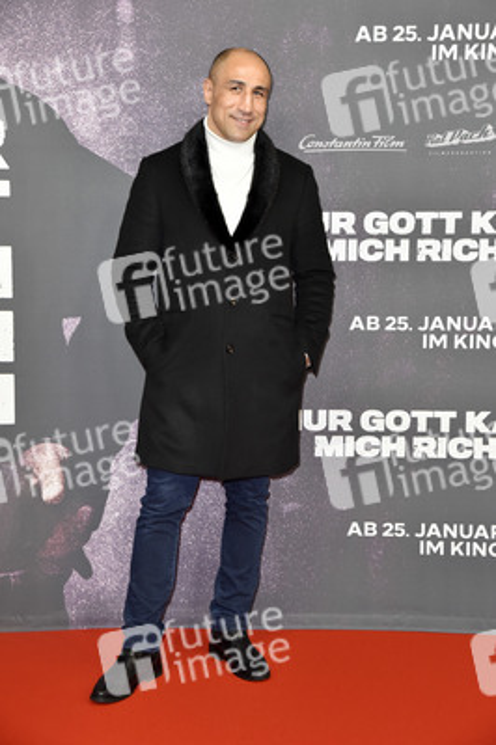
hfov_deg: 20.6
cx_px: 248
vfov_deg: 30.5
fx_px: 1366
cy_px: 372
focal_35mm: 66
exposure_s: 1/200
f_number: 7.1
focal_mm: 66
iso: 1600
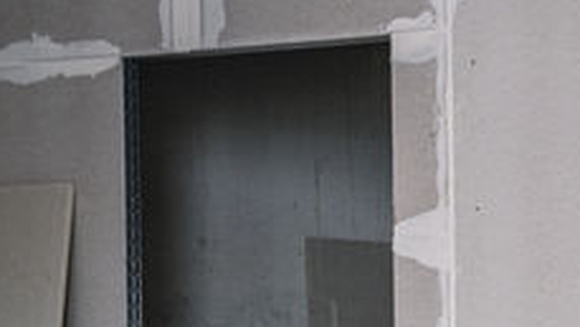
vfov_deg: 6.9
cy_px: 567
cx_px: 922
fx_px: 2646
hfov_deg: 11.8
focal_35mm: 172
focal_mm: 47
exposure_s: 1/160
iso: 800
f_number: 4
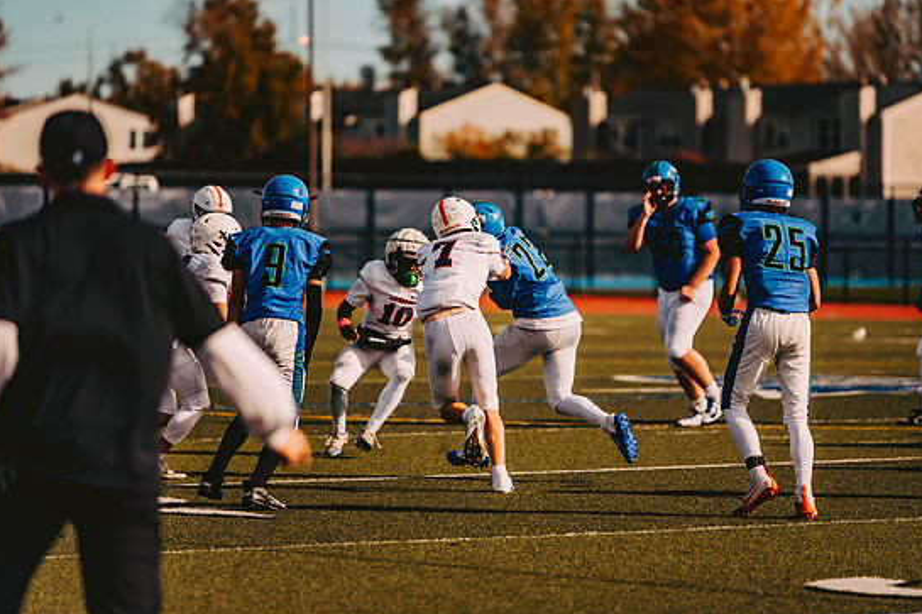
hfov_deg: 9.7
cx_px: 482
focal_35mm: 213
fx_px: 5453
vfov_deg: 6.4
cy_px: 297
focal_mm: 200
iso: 160
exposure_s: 1/3200
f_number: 2.8
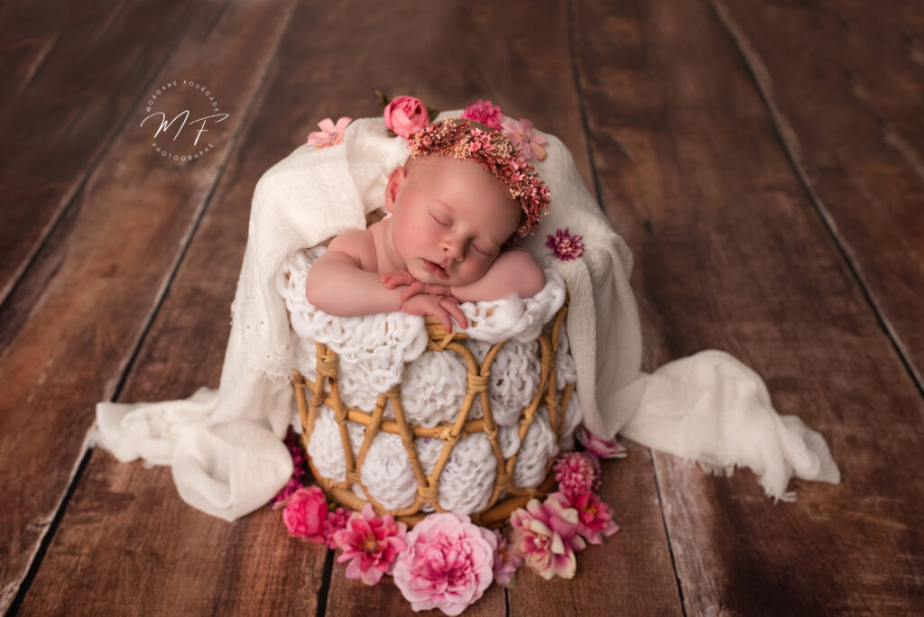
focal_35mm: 35
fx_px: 899
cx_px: 462
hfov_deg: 54.4
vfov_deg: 37.9
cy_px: 308
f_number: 4
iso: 100
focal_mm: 35
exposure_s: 1/160
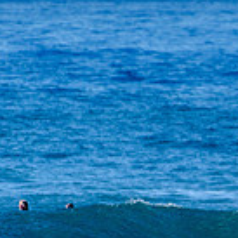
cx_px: 295
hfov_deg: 0.8
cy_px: 254
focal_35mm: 2204
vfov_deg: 0.8
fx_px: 17144
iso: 220
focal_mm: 500
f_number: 5.6
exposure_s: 1/2000
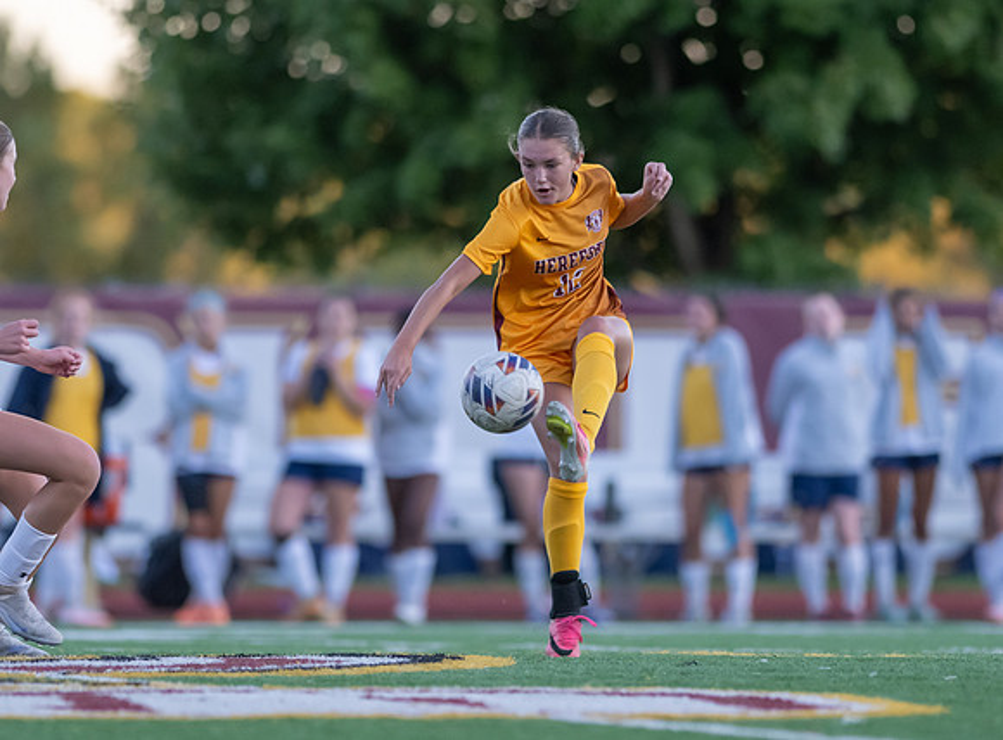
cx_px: 531
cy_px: 373
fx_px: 14099
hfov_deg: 4.1
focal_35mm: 489
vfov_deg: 3.0
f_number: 2.8
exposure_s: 1/1600
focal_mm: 300
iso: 1800
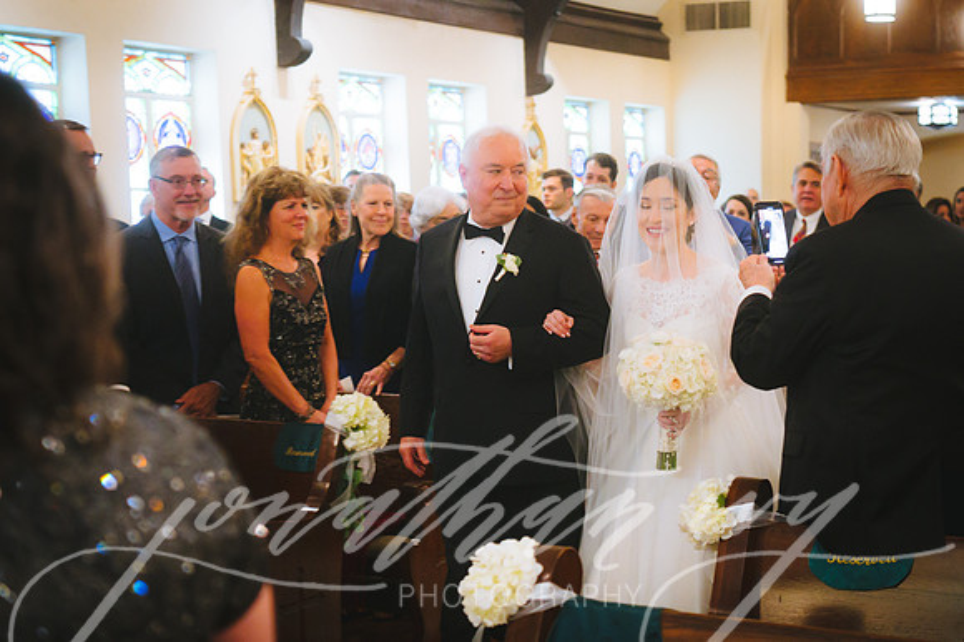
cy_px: 316
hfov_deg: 31.3
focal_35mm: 64
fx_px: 1720
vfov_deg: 21.1
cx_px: 499
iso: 2500
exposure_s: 1/200
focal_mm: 46
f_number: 2.8
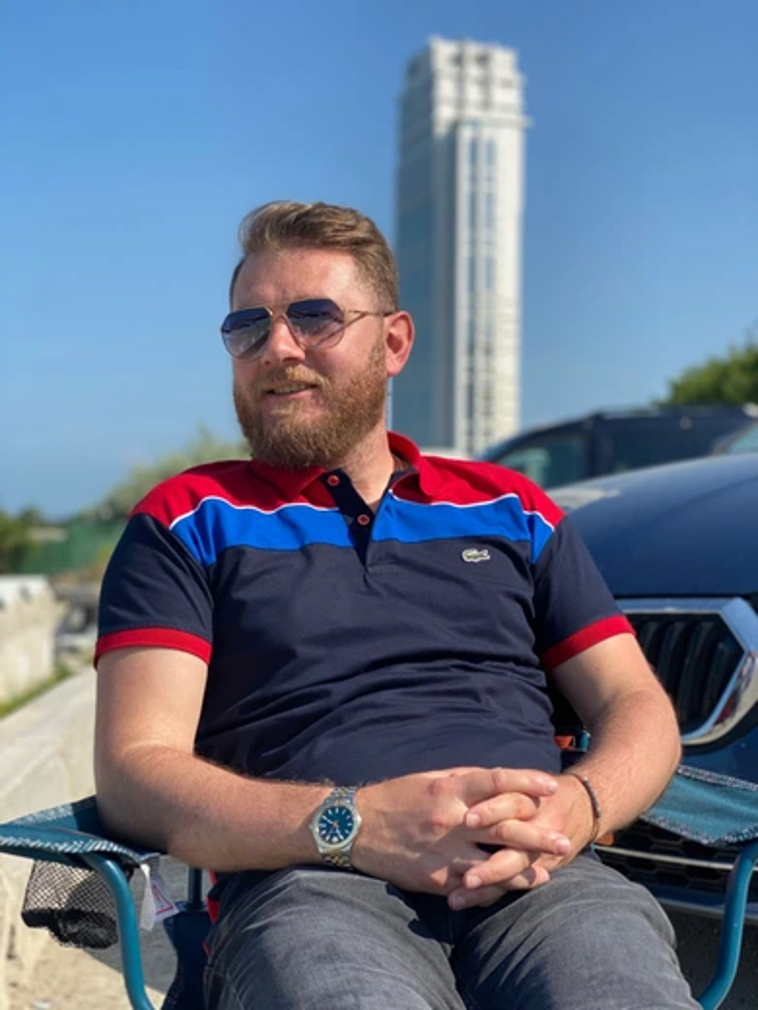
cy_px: 505
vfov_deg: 36.8
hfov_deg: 28.0
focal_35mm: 52
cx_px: 379
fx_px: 1518
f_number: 2
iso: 20
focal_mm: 6
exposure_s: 1/1410
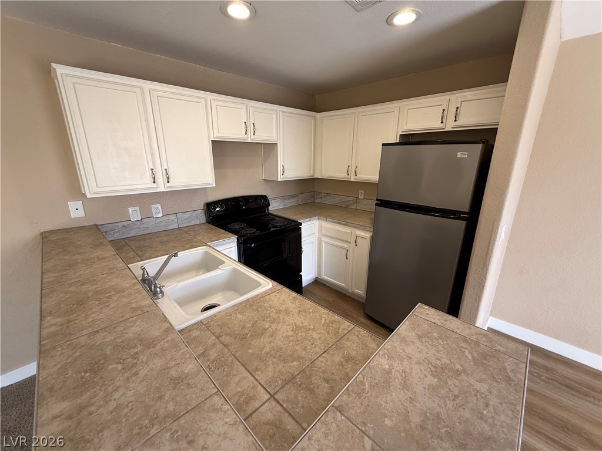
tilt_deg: -15.4
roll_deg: +0.3
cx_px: 301
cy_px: 226
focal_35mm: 14
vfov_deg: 85.7
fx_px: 243
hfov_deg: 102.1
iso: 125
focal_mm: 2.22
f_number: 2.2
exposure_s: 1/99
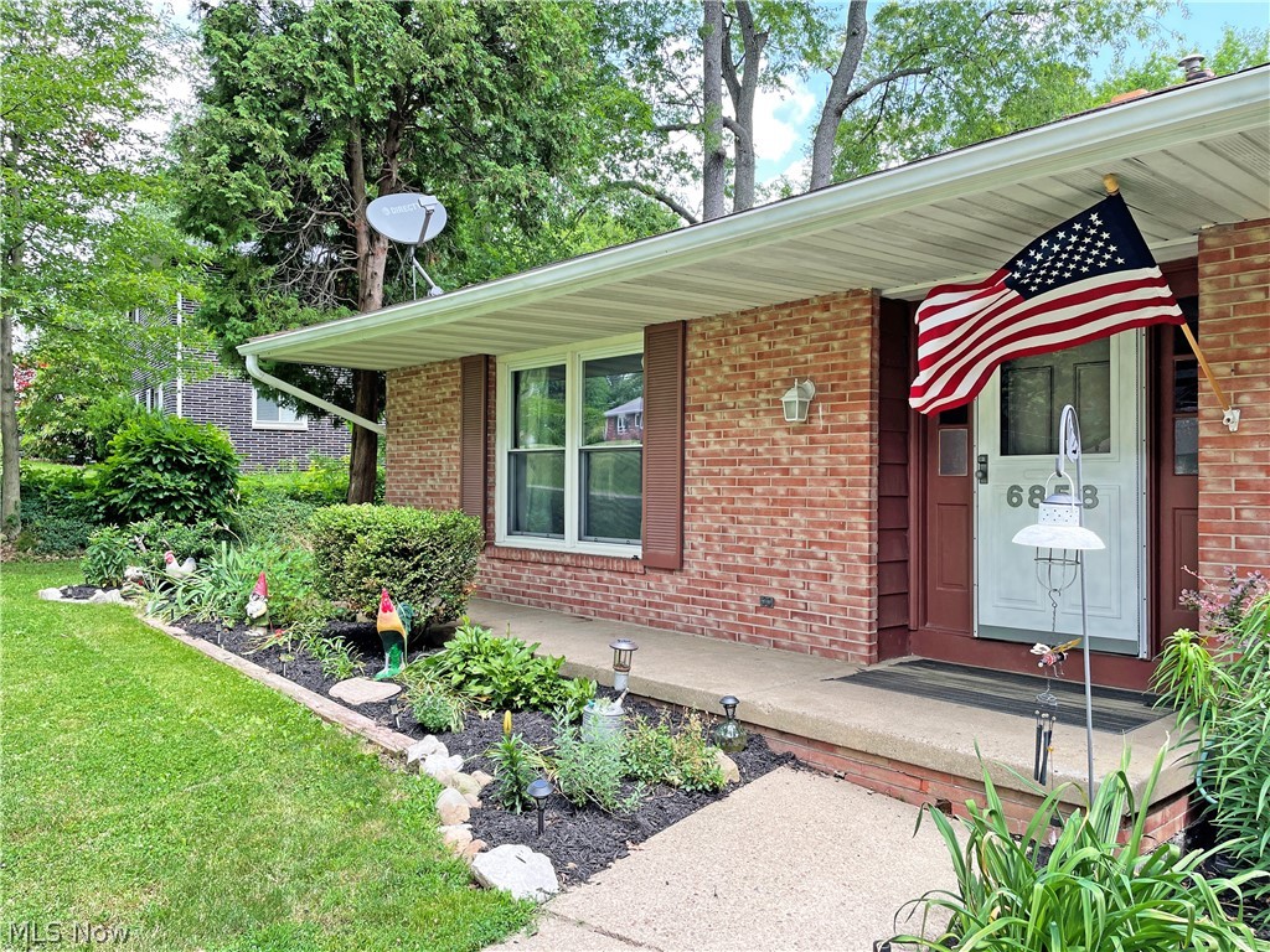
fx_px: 954
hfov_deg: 67.3
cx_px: 635
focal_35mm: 26
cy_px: 476
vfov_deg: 53.1
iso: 32
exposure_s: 1/390
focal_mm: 4.2
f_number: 1.6
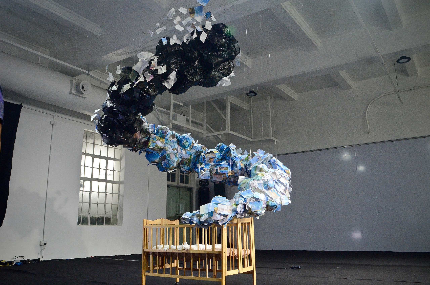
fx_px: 358
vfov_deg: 43.4
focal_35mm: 30
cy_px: 142
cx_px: 215
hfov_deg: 62.0
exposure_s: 1/80
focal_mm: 20
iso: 1600
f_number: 8
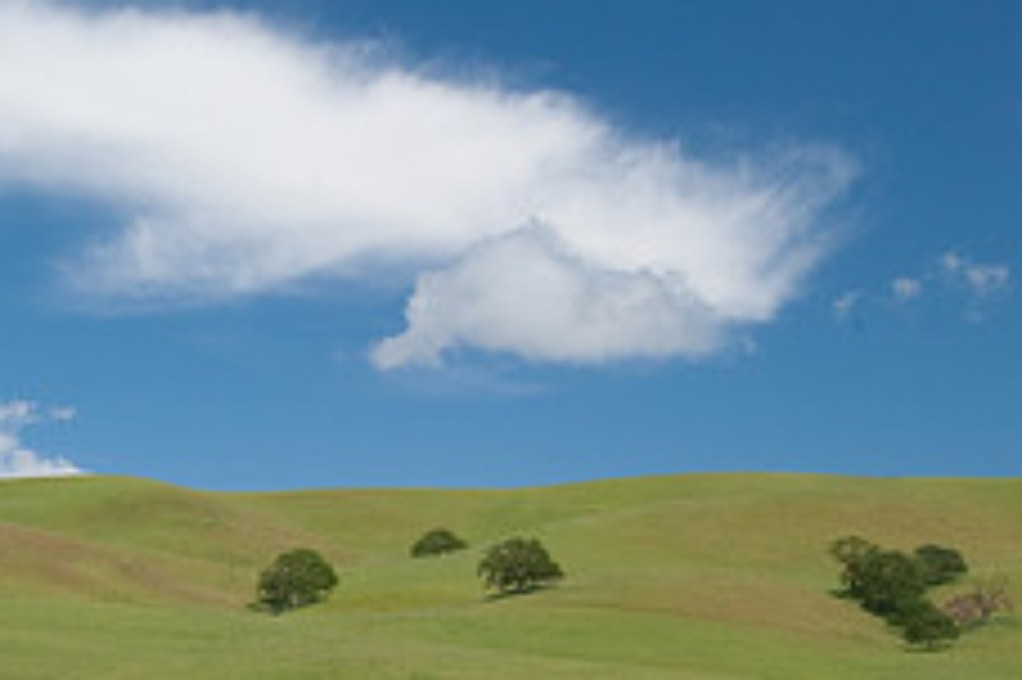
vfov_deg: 13.8
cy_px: 707
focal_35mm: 97
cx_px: 378
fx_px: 2752
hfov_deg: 21.0
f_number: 16
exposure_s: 1/125
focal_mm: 38
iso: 400
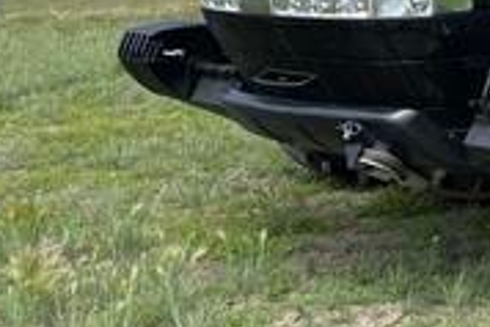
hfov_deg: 18.9
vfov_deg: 14.6
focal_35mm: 91
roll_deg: +0.6
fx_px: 1240
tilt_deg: -1.4
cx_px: 787
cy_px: -55
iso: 32
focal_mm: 4.2
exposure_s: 1/2882
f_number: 1.6
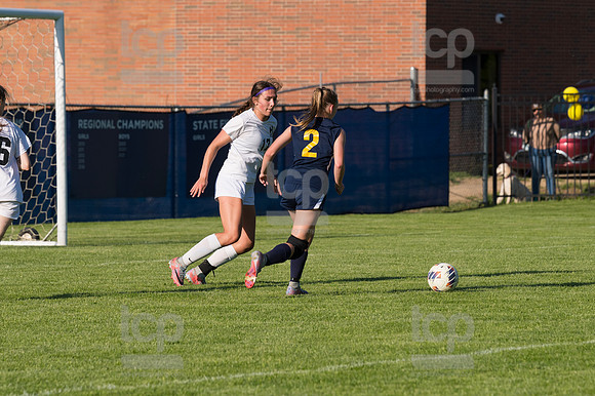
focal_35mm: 292
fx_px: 4823
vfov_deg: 4.7
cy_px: 198
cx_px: 298
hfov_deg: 7.1
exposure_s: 1/1600
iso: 250
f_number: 5.6
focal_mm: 195
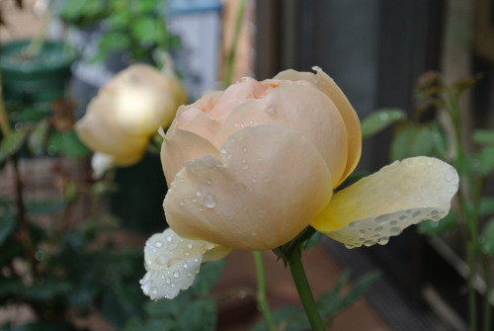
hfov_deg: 27.3
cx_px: 247
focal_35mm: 74
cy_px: 166
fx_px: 1017
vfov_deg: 18.5
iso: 100
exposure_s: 1/200
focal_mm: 27.6
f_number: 5.6
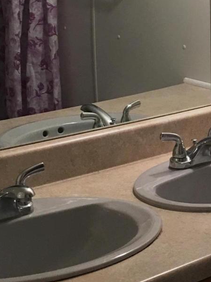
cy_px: 102
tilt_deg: -11.1
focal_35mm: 97
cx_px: 259
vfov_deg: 20.2
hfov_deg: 14.7
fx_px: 789
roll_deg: +1.4
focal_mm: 4.15
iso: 40
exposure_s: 1/15
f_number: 2.2
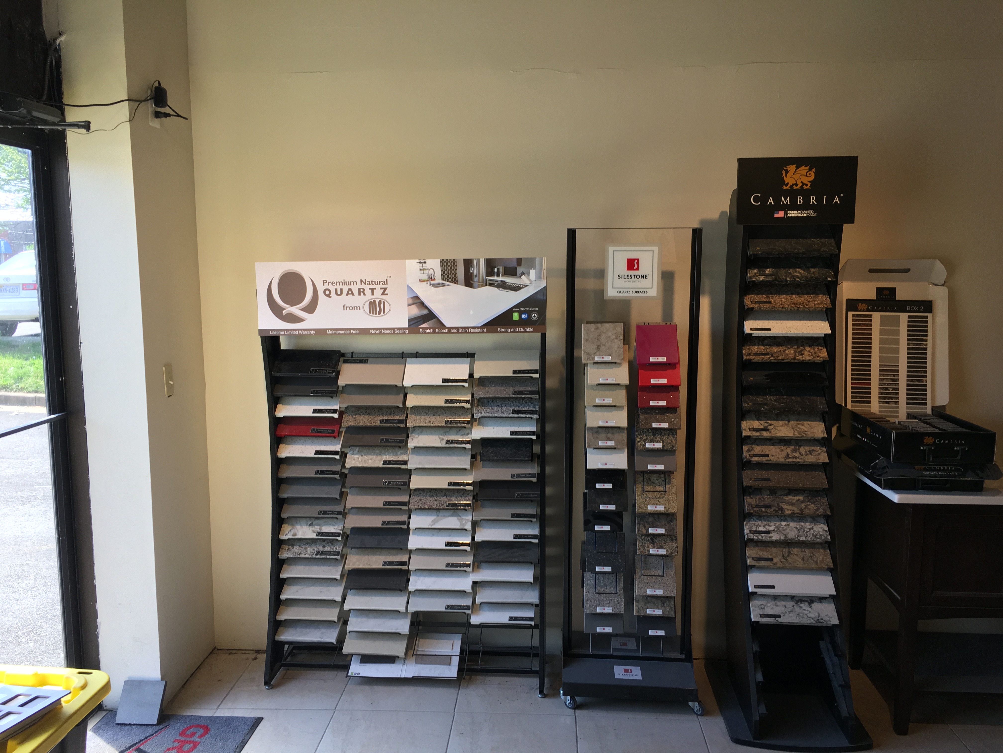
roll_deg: +0.2
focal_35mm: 29
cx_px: 502
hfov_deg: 61.7
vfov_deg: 48.2
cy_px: 376
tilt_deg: -7.5
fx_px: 840
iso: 25
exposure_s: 1/60
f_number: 2.2
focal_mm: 4.15
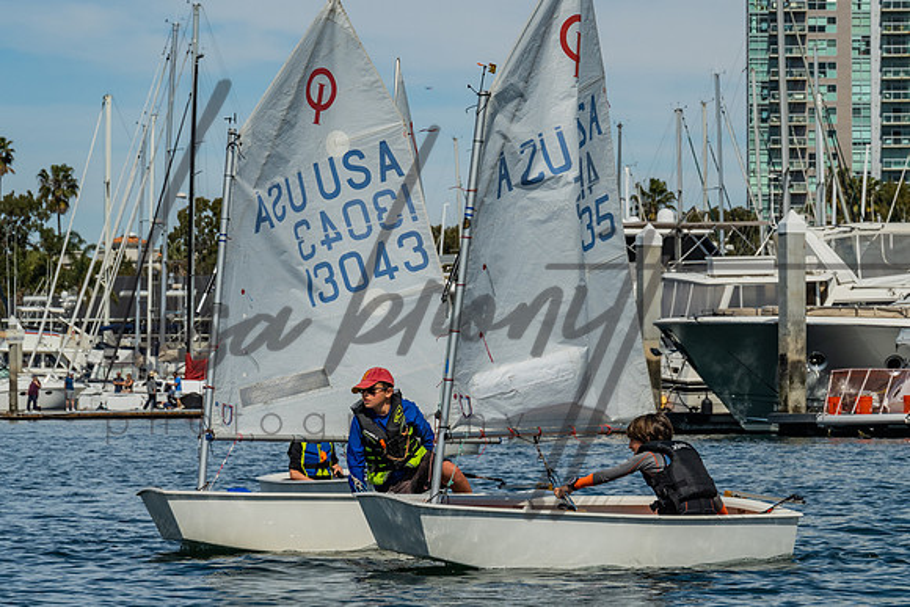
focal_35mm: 169
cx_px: 589
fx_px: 4275
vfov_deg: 8.1
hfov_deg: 12.1
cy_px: 347
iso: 250
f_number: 10
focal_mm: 115
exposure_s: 1/400
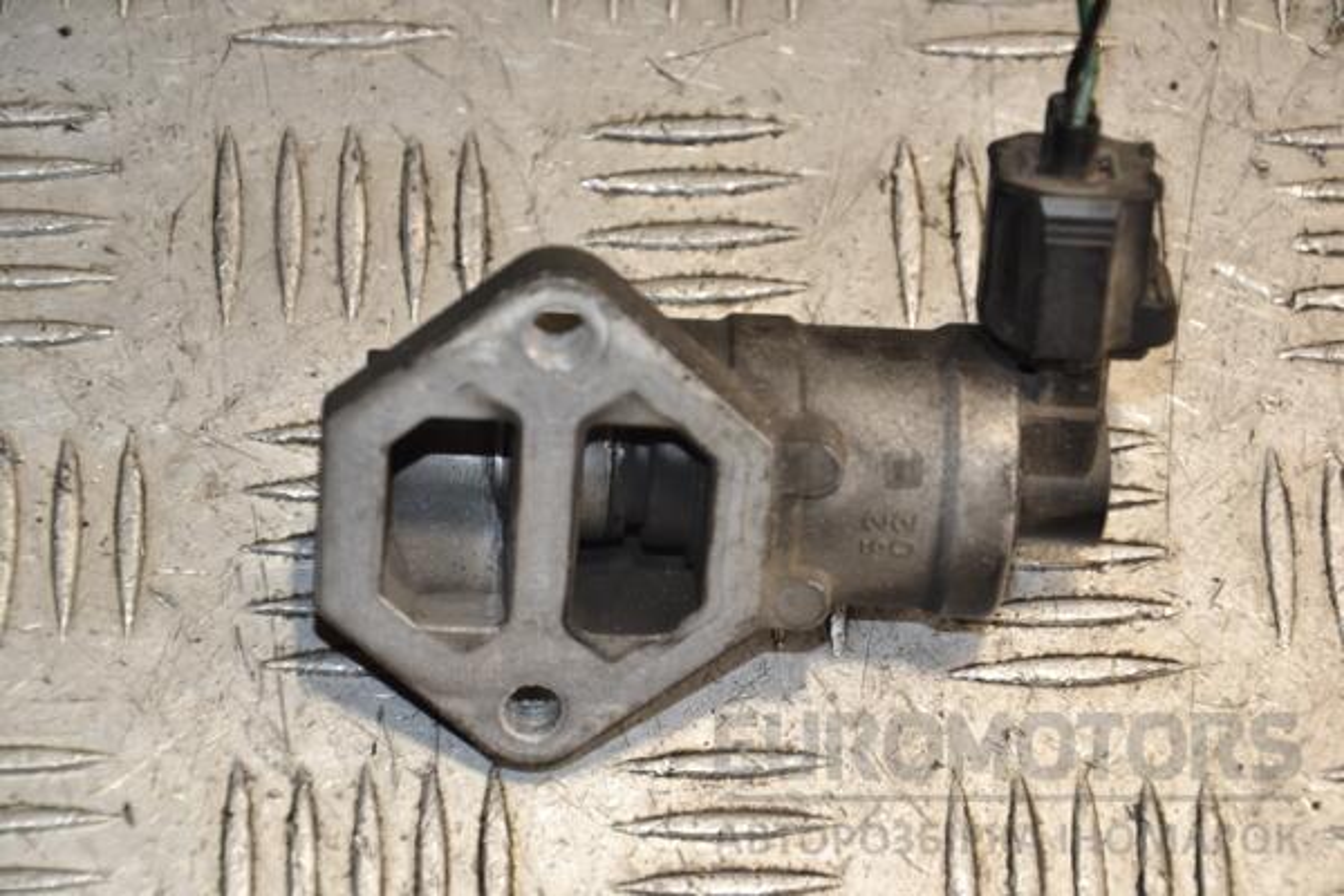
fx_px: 5152
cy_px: 448
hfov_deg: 14.9
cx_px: 672
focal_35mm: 138
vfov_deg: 9.9
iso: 800
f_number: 5.6
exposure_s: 1/160
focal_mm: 92
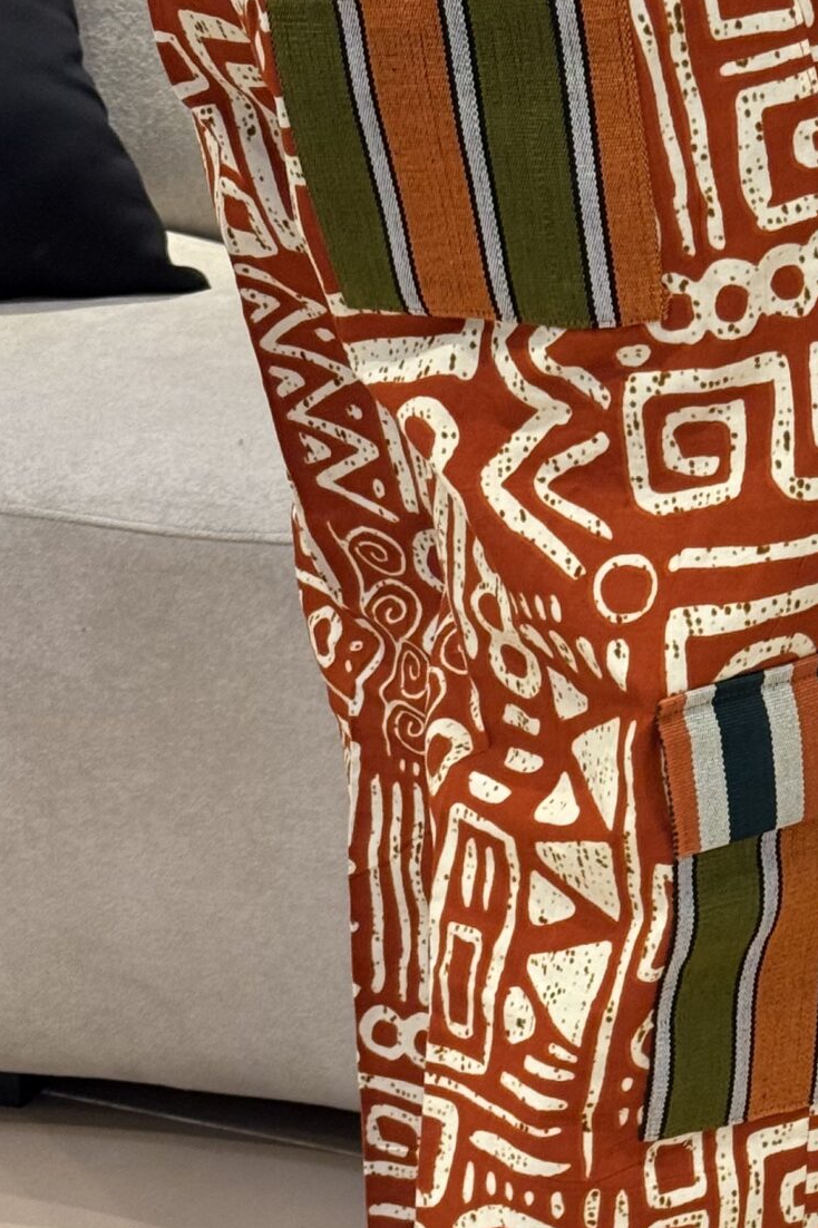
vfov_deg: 17.6
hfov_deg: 11.7
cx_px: 727
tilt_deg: -23.0
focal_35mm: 116
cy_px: 849
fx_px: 3956
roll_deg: +0.0
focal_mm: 6.76
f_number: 1.78
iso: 200
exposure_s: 1/33
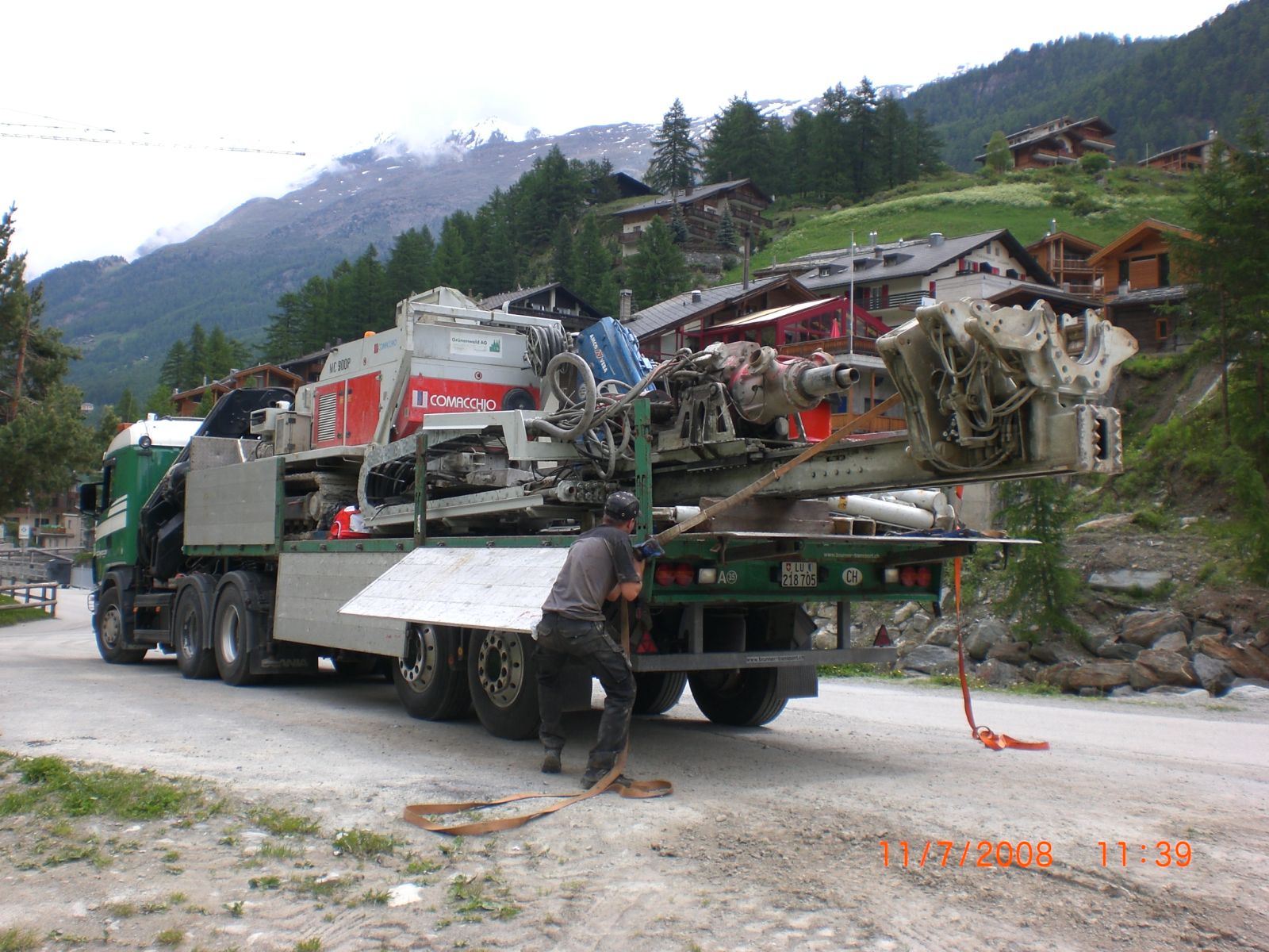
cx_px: 634
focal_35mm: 38
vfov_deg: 37.7
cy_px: 476
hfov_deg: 49.0
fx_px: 1393
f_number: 4.4
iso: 50
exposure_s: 1/320
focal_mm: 6.3
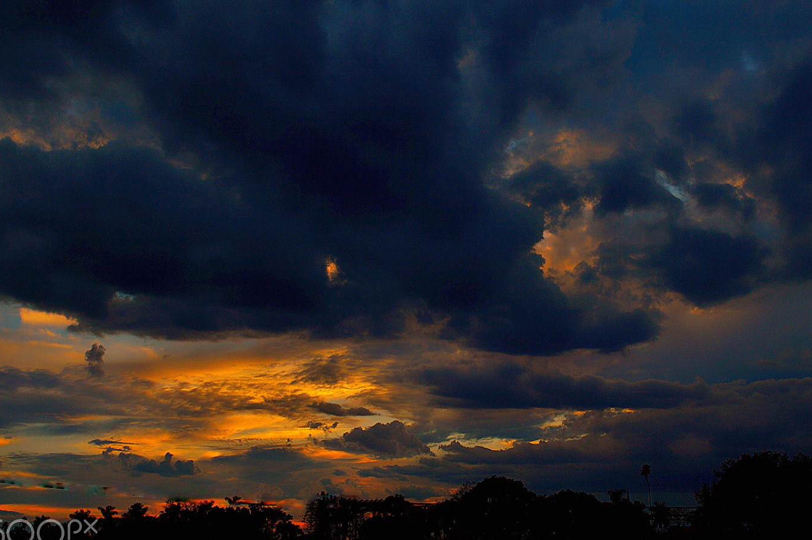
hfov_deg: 38.5
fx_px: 1162
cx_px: 430
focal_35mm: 52
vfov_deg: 26.1
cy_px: 292
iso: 100
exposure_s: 1/100
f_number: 8
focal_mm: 29
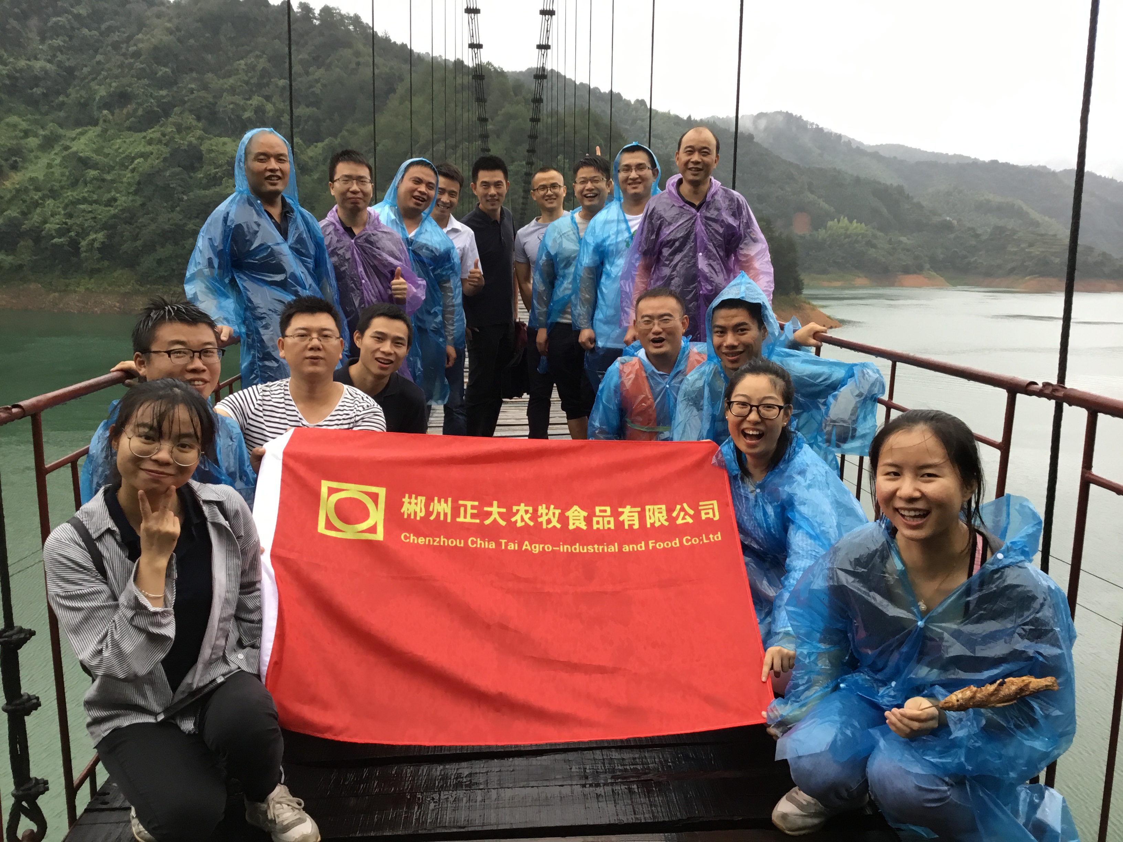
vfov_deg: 45.4
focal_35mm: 31
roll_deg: -1.4
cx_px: 562
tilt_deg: -7.9
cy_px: 421
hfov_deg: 58.4
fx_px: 1006
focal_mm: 3.3
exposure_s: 1/33
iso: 25
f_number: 2.4
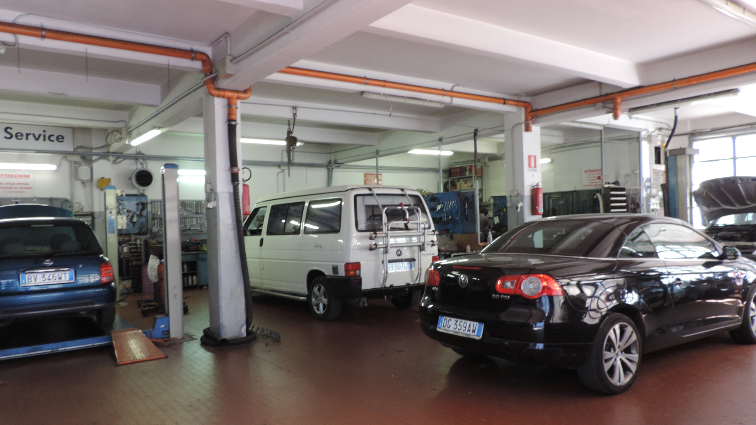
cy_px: 225
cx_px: 381
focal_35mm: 27
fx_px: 541
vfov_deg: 42.9
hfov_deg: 69.9
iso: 400
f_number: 3
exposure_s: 1/25
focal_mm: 4.3
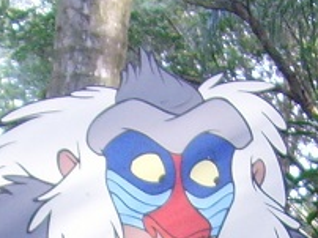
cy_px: 544
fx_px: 2129
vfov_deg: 6.1
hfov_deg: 8.5
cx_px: 58
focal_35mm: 232
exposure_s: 1/45
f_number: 3.5
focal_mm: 6.6
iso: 160
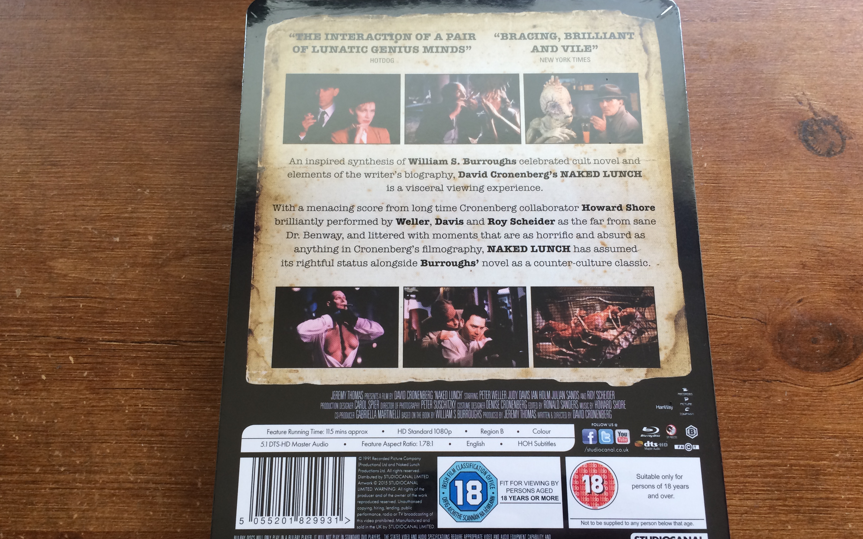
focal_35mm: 31
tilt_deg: -75.6
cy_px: 295
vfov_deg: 40.6
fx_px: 729
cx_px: 433
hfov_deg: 61.2
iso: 32
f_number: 2.2
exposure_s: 1/40
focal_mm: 4.15
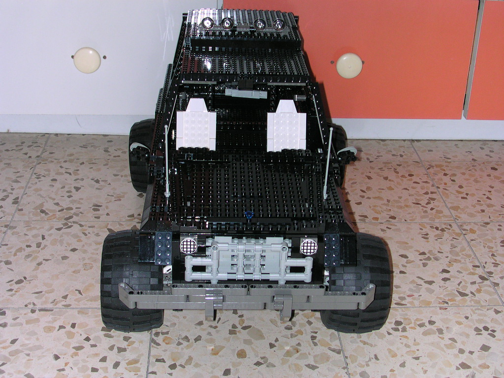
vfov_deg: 27.0
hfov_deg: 35.5
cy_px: 189
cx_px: 252
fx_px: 786
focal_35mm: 54
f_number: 3.2
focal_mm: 8.2
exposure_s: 1/60
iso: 100
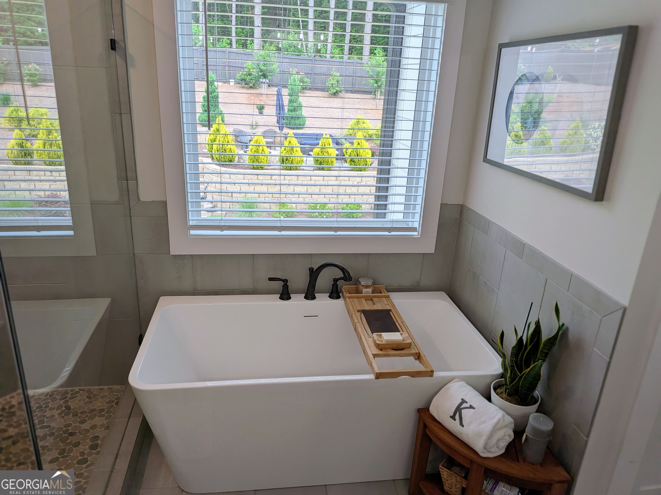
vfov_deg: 56.8
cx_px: 330
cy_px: 248
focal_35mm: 24
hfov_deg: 71.6
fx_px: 458
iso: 32
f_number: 1.7
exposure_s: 1/120
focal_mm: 4.53
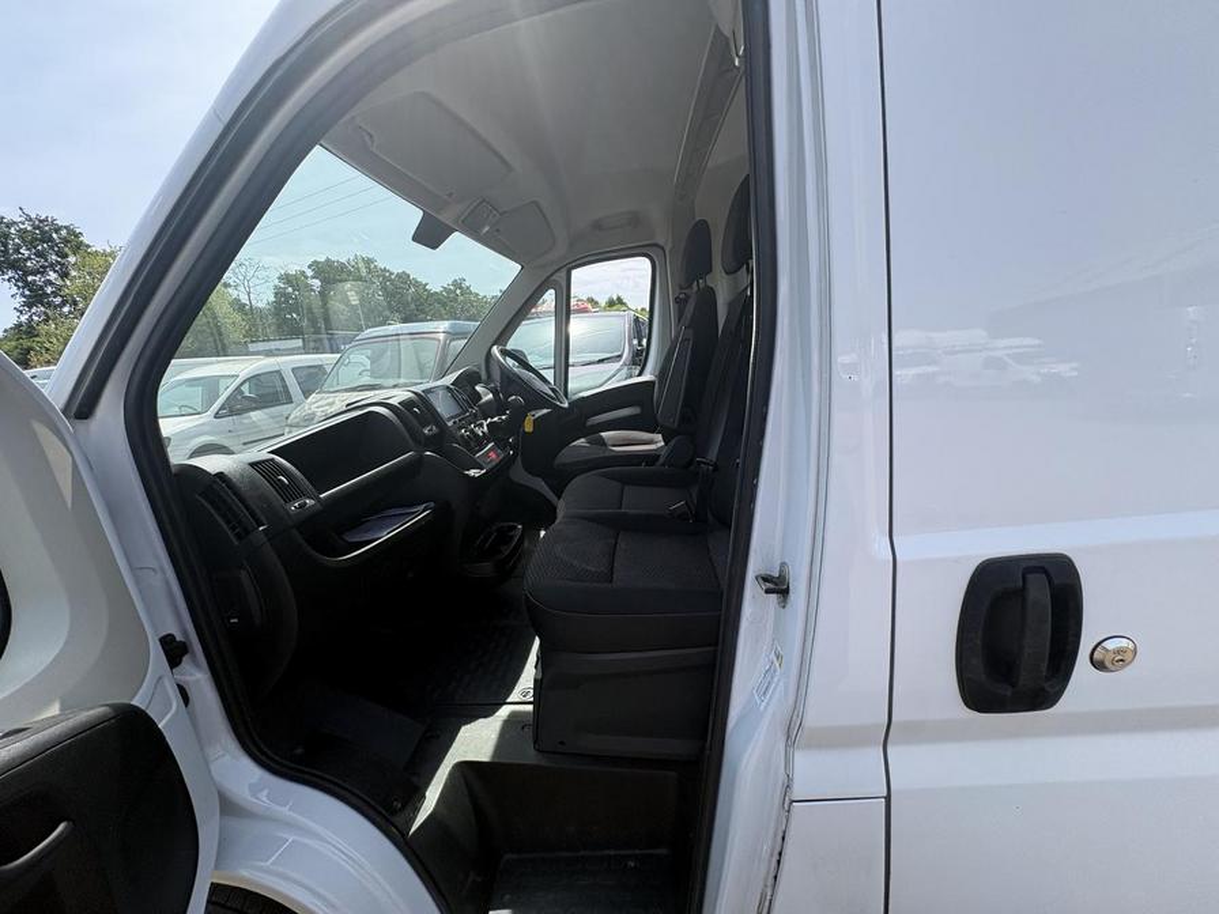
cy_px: 457
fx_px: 493
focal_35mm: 14
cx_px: 610
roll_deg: +0.4
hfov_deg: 102.1
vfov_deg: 85.7
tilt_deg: -6.1
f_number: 2.2
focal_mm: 2.22
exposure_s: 1/796
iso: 50
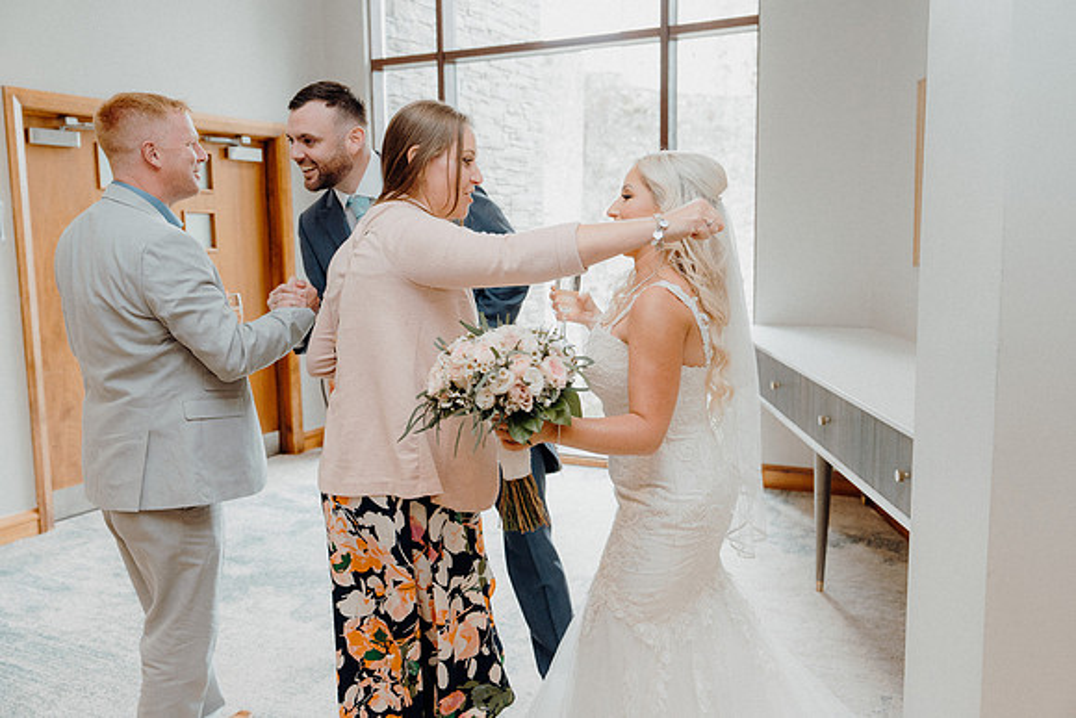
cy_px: 359
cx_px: 538
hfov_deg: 58.7
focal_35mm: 32
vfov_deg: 41.1
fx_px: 957
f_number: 3.5
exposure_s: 1/200
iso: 1600
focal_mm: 32
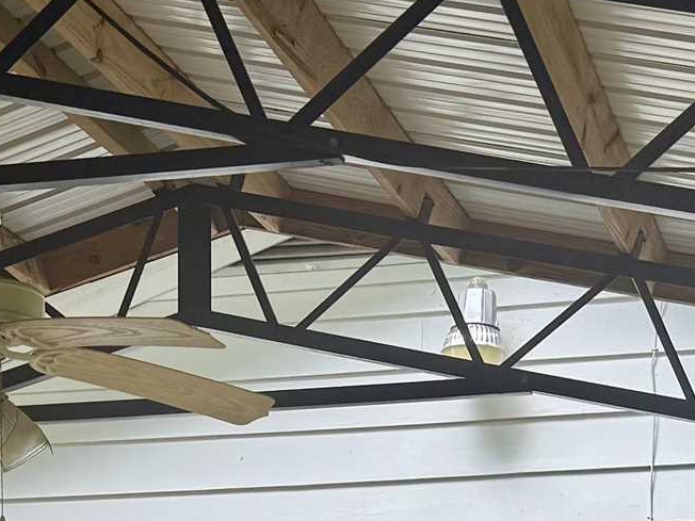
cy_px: 874
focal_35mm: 113
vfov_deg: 12.2
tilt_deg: -0.7
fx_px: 2269
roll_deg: +0.5
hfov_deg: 17.4
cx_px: 211
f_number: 1.78
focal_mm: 6.76
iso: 64
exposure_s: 1/172
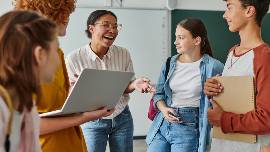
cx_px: 154
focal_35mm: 43
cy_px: 67
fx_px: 308
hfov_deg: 47.2
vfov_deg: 27.7
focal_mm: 35
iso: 320
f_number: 2.8
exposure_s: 1/200
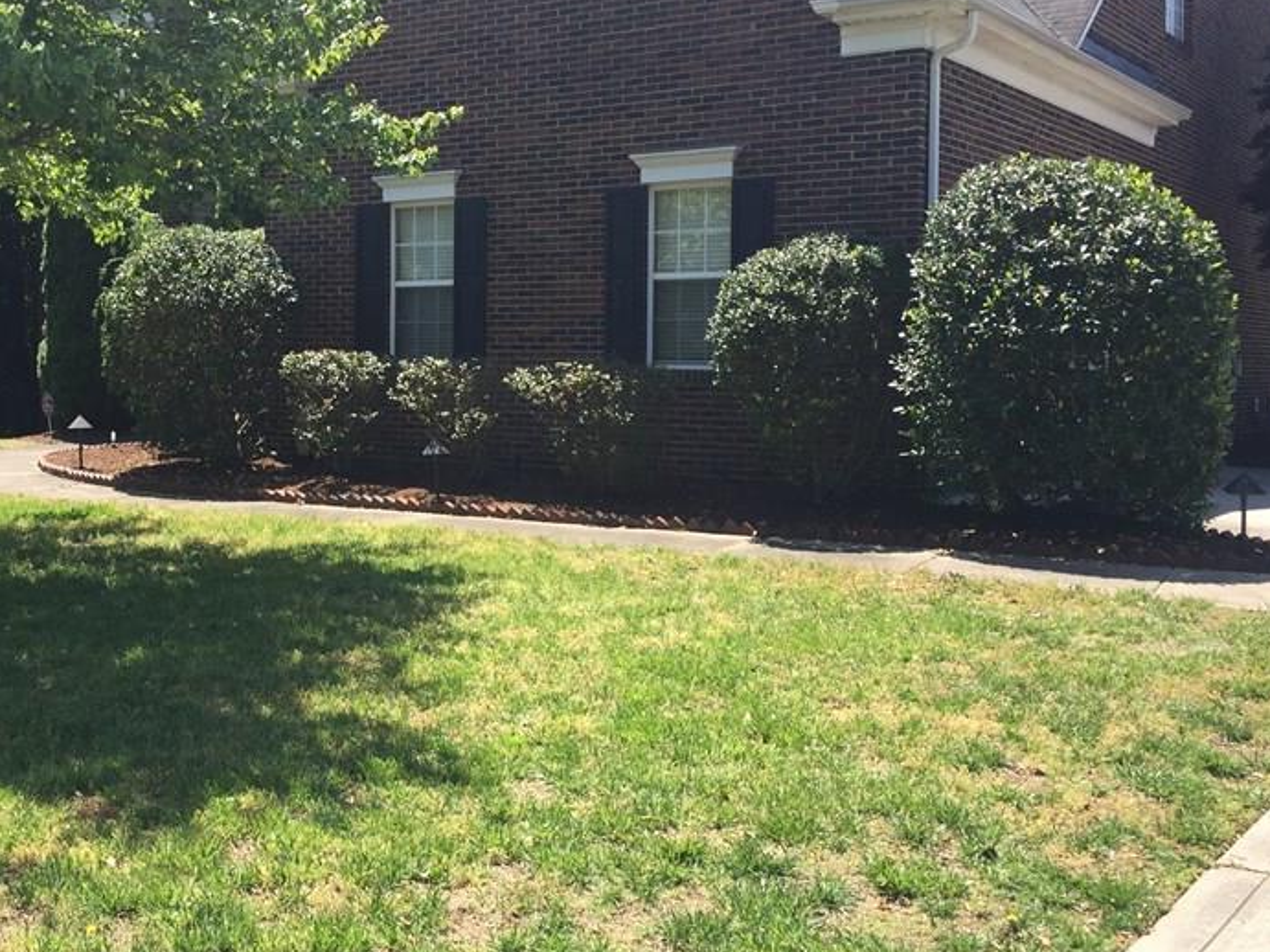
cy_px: 426
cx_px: 380
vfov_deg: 33.6
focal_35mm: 43
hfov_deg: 43.0
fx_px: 1577
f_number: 2.2
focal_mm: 4.15
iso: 32
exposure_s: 1/775
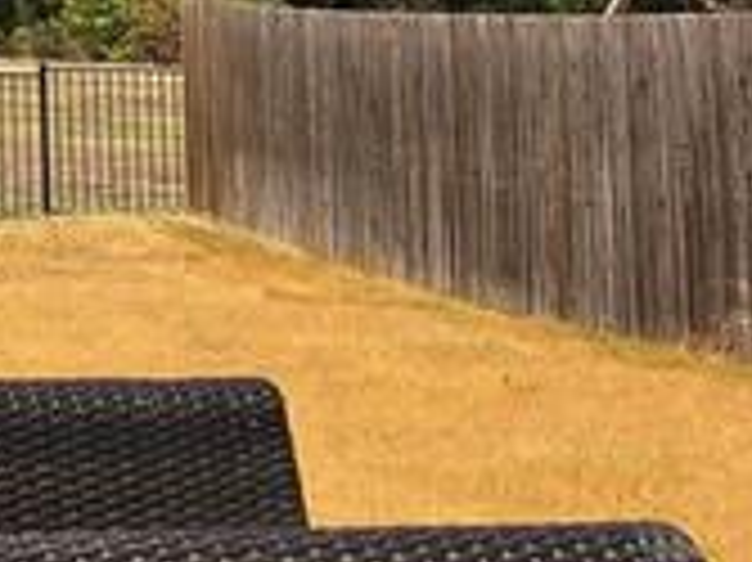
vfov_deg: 16.0
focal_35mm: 88
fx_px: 1910
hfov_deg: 18.3
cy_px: -153
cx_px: -536
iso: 64
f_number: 1.4
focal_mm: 6.5
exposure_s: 1/7058
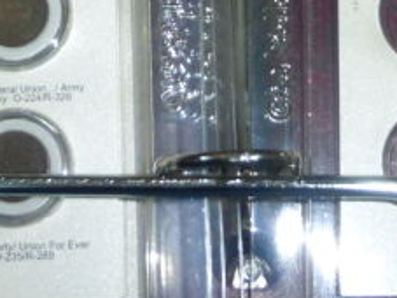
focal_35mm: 110
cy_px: -107
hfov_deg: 17.9
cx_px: 226
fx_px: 1261
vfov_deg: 12.9
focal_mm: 4.3
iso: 400
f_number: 3.3
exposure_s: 1/8
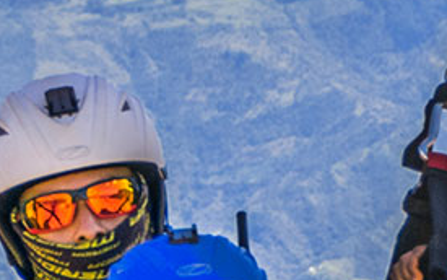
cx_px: 133
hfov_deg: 4.2
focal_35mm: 500
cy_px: 510
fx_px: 6092
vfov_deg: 2.6
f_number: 4.8
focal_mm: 50
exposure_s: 1/1250
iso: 100
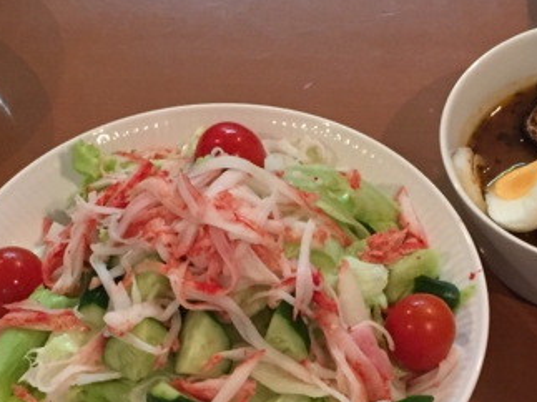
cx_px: 334
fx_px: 1427
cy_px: 435
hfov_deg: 21.3
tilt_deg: -58.2
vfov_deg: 15.6
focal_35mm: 92
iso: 200
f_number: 2.2
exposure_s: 1/30
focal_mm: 4.15
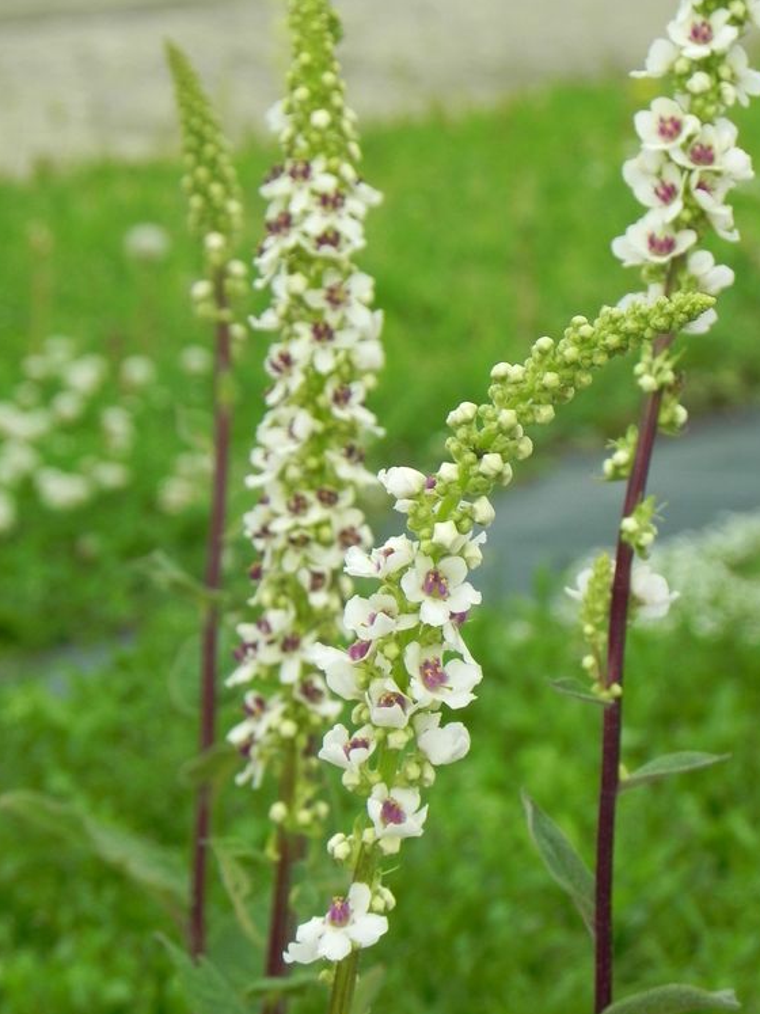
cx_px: 381
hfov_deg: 7.5
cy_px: 513
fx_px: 5769
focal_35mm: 197
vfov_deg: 10.0
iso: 160
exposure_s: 1/400
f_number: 5.6
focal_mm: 32.7
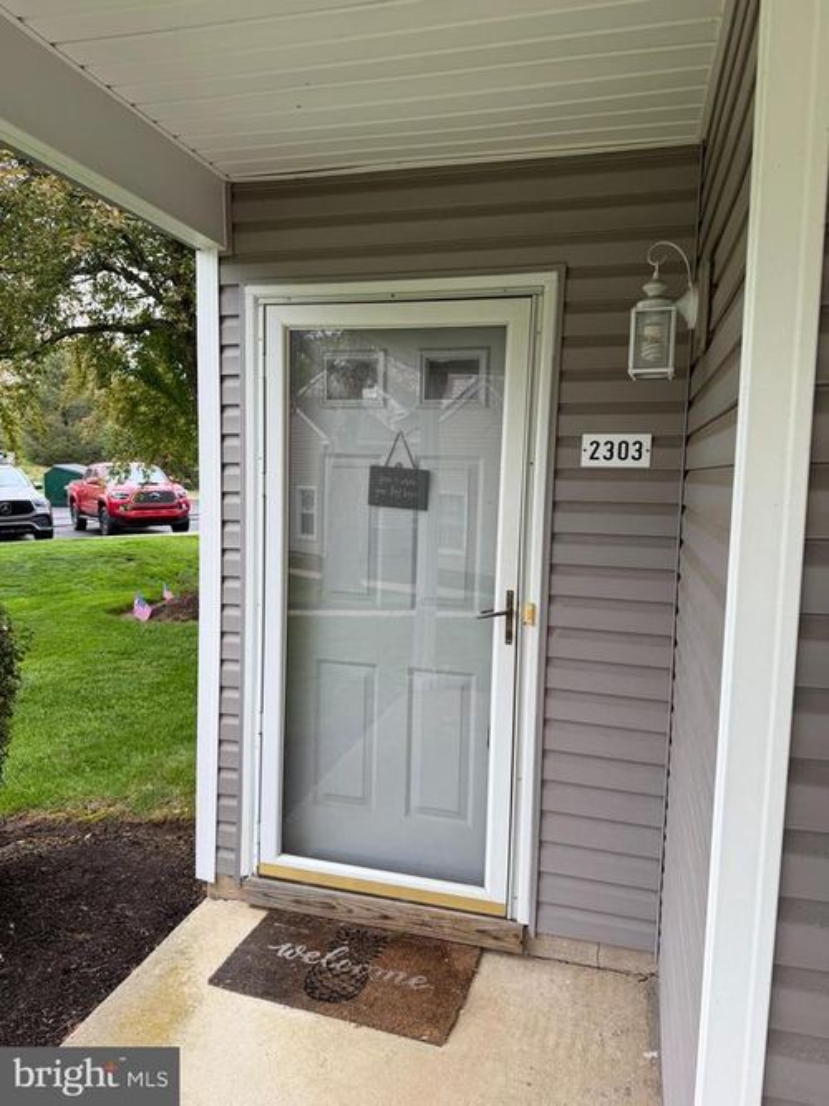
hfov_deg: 56.8
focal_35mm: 24
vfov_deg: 71.6
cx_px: 414
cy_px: 553
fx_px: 767
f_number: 1.78
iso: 64
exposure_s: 1/230
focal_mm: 6.76
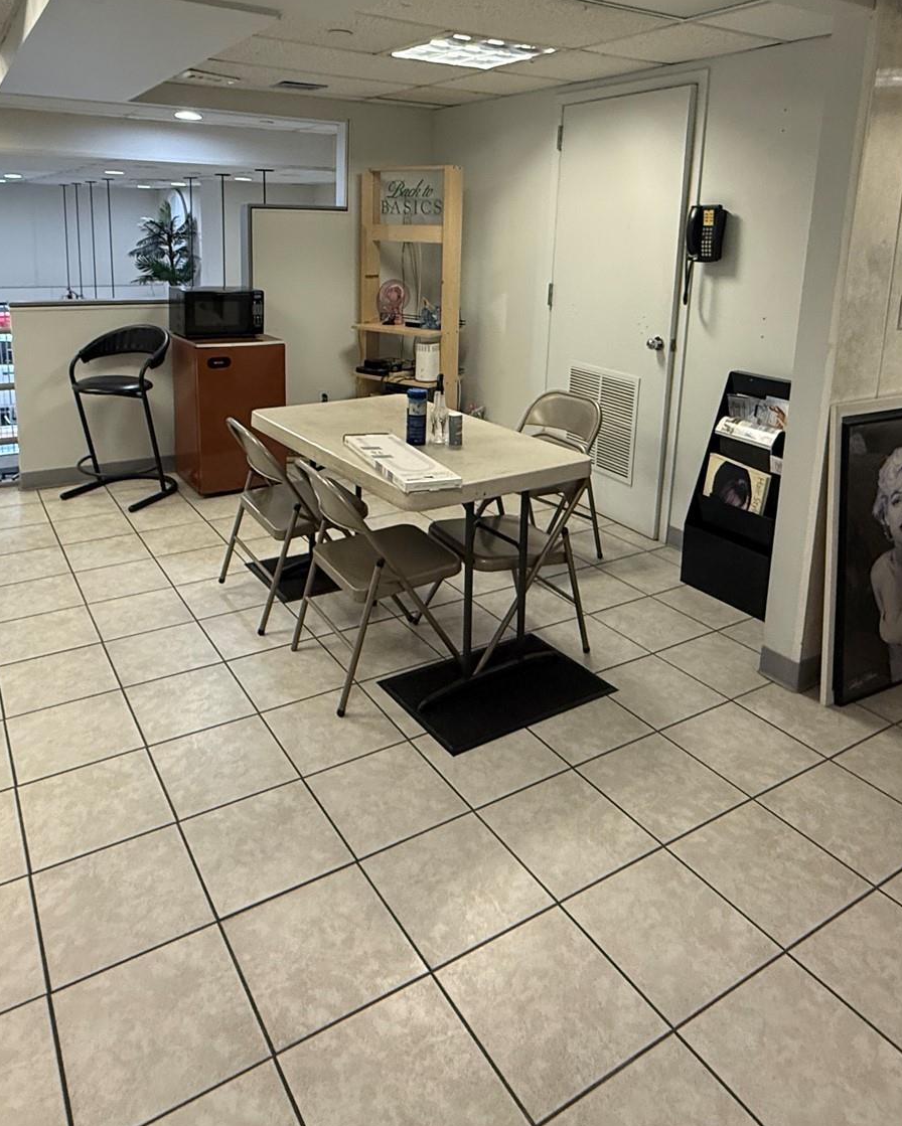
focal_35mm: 25
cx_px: 429
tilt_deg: -9.1
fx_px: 834
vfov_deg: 66.2
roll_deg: -1.8
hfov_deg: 56.8
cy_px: 374
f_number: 2.2
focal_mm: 2.22
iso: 320
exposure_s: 1/120
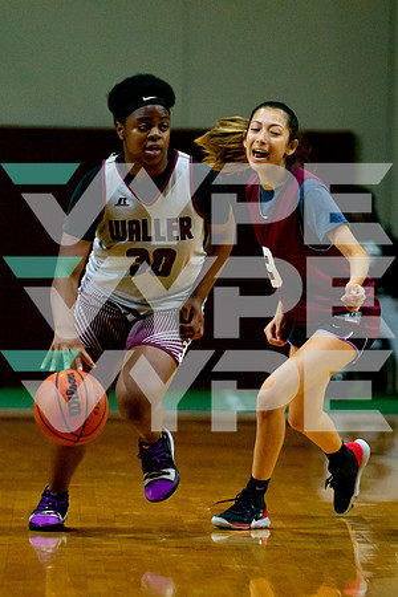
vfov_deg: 6.1
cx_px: 181
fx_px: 5637
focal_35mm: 340
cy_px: 338
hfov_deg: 4.0
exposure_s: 1/1000
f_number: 2.8
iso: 4000
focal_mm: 200
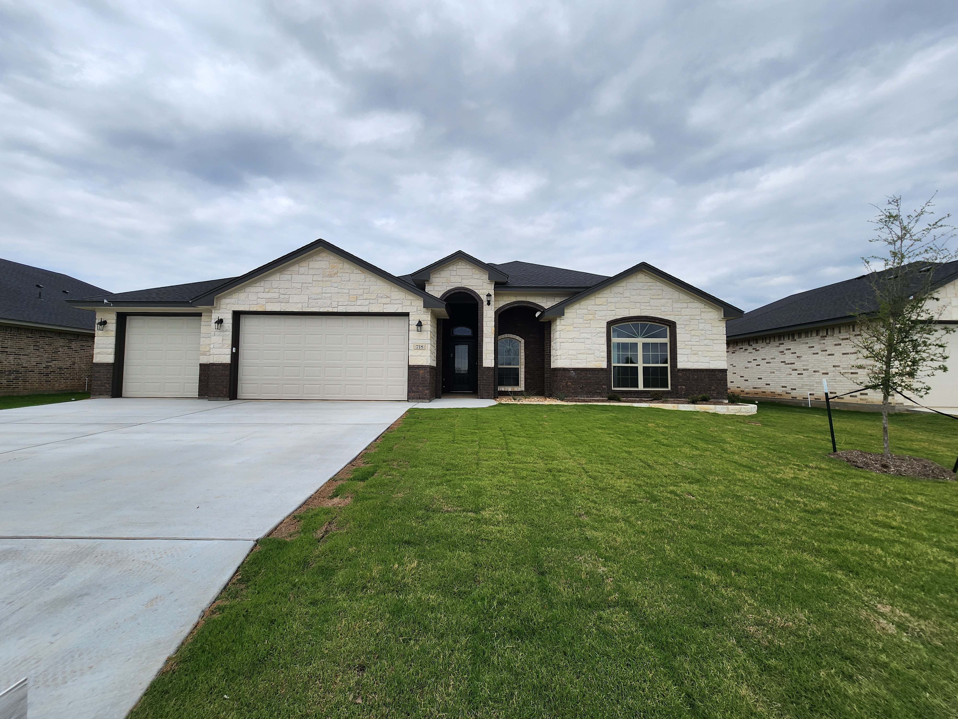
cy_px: 360
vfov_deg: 89.9
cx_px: 479
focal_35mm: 13
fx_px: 360
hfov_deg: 106.2
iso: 50
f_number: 2.2
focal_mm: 2.2
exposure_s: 1/2038
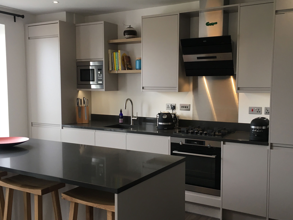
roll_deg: -0.5
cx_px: 149
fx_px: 322
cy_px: 113
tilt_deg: -4.8
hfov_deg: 49.0
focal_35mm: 38
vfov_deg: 37.7
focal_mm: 4.15
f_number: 2.2
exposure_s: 1/33
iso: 25
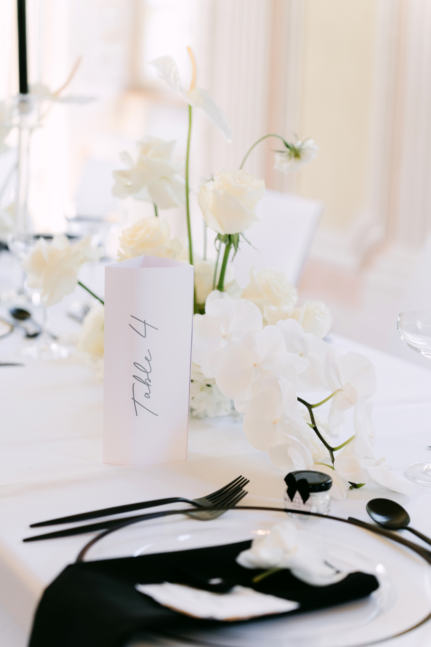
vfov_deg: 28.5
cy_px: 324
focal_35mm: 71
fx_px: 1275
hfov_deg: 19.2
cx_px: 216
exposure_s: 1/250
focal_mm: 71
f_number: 2.8
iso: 640
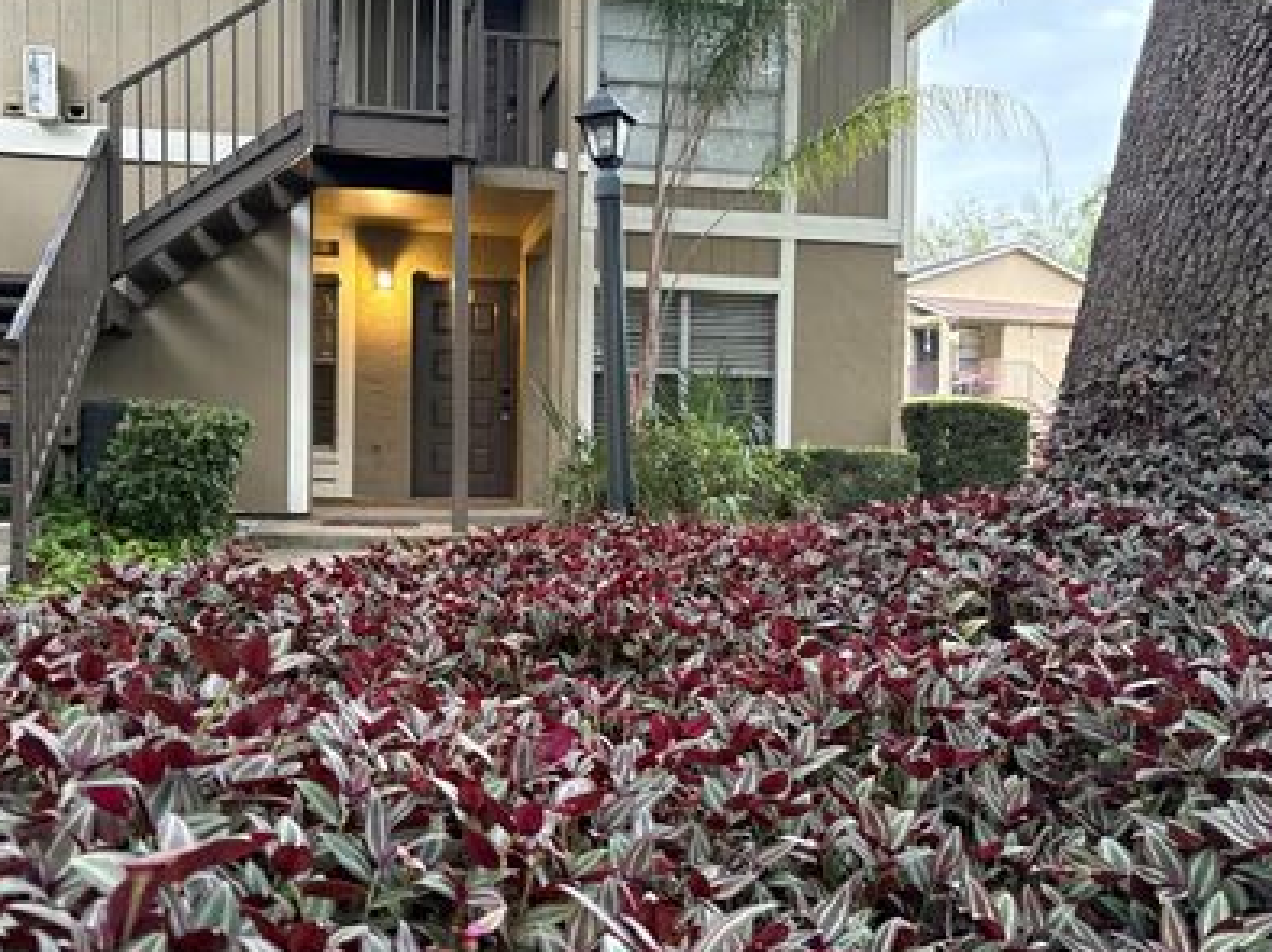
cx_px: 578
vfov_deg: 42.9
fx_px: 1212
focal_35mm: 33
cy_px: 508
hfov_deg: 55.3
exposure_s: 1/44
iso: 500
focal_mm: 5.96
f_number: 1.6
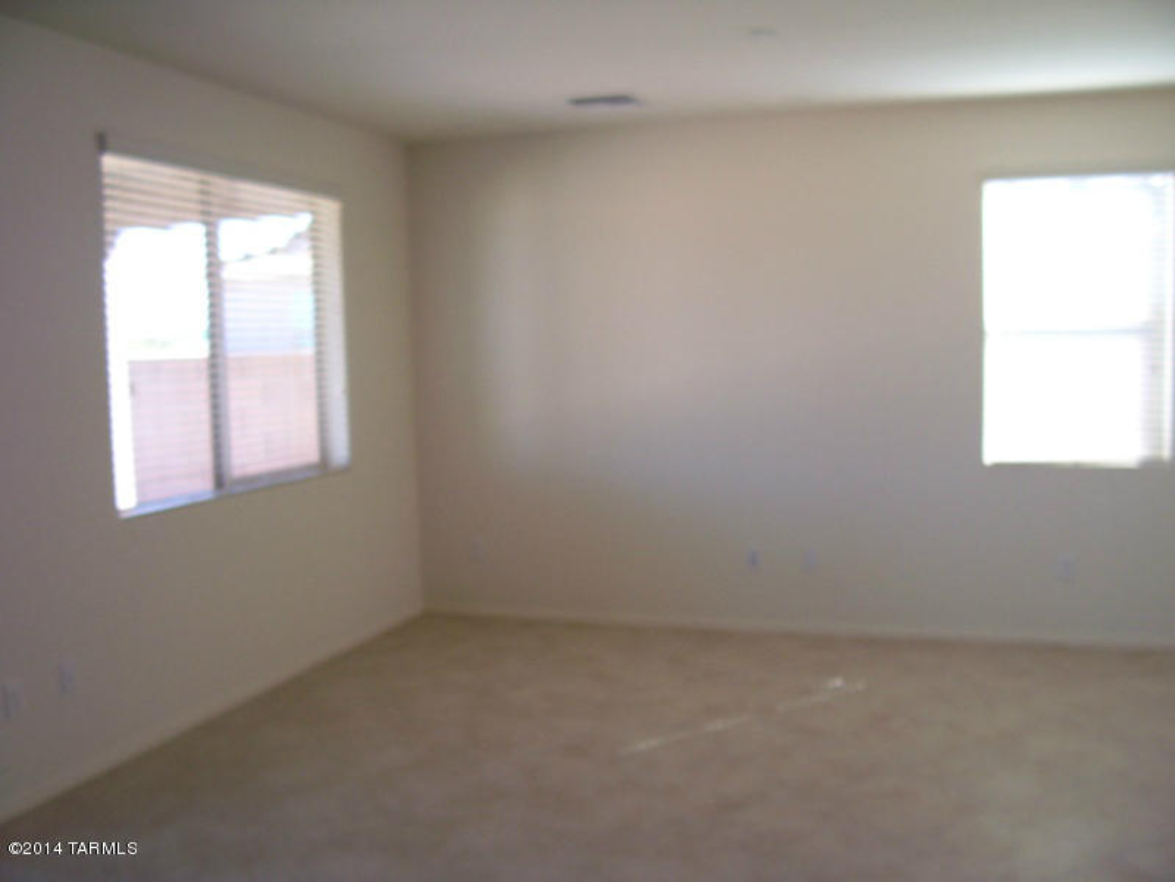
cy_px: 441
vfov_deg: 41.8
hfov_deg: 54.0
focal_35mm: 34
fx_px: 1154
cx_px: 588
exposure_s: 1/60
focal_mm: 5.6
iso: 80
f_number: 2.7
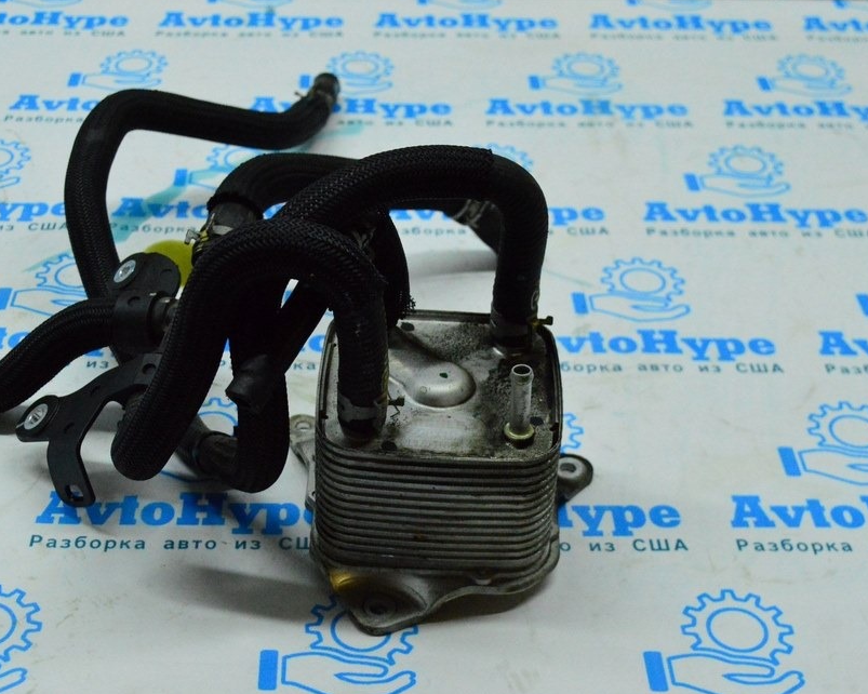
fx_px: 1567
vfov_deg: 25.0
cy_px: 348
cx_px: 325
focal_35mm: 61
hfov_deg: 30.8
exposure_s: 1/640
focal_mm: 34
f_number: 6.3
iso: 6400
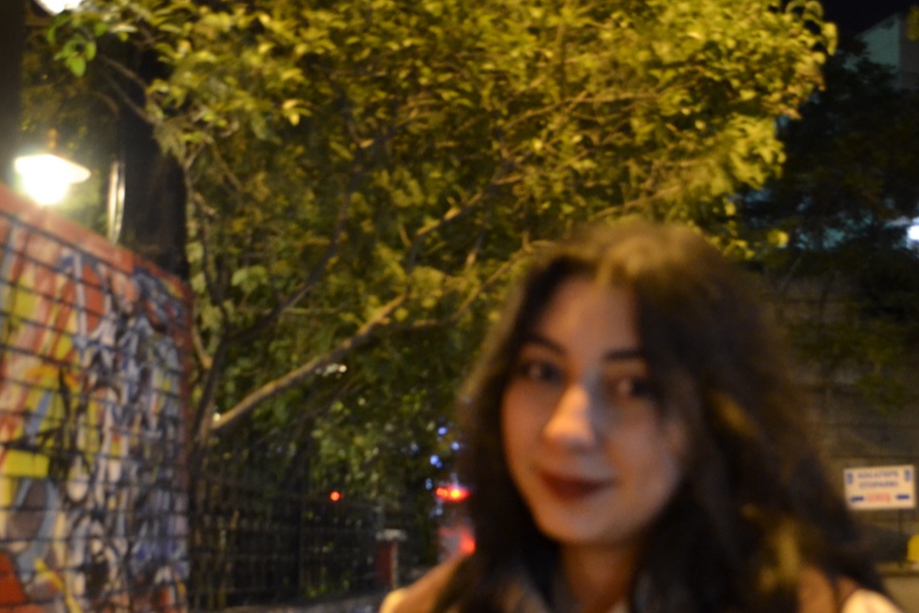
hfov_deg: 37.9
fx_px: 1327
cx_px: 578
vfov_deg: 25.6
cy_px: 485
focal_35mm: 52
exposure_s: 1/5
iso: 1600
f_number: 3.8
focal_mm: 20
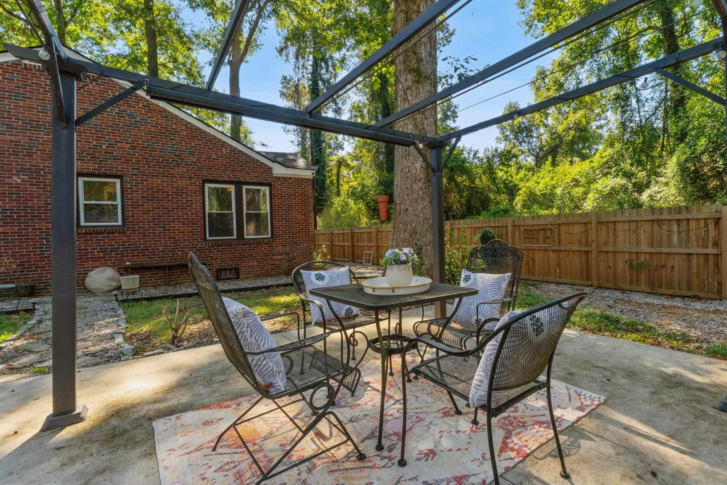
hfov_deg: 93.0
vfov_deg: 70.4
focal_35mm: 17
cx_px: 397
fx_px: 343
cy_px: 238
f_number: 8
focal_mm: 10
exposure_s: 1/125
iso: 250
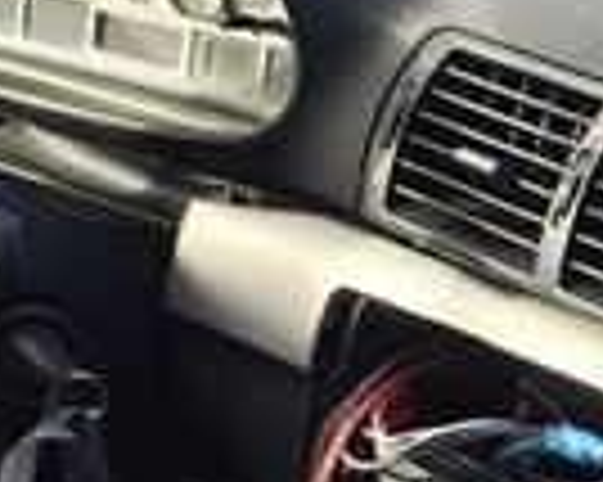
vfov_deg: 9.0
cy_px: 563
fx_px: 3014
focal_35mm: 169
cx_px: 900
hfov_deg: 11.0
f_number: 2.2
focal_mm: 4.15
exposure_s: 1/225
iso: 32
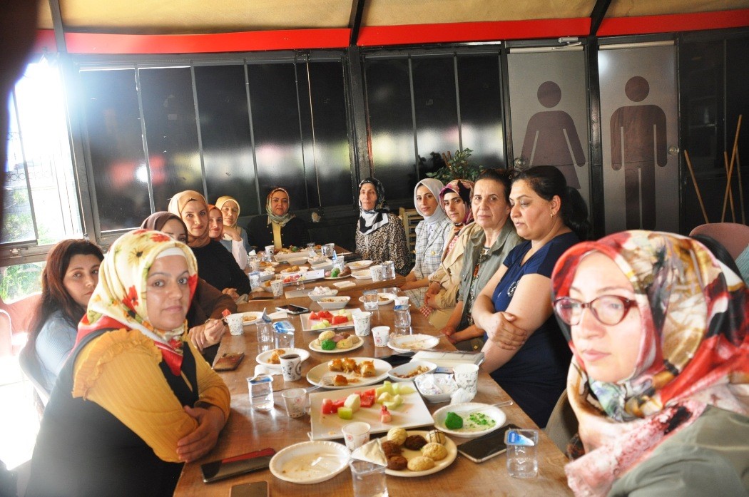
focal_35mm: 30
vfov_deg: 43.5
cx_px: 374
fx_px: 623
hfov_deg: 62.0
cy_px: 248
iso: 800
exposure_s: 1/60
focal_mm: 20
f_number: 3.5
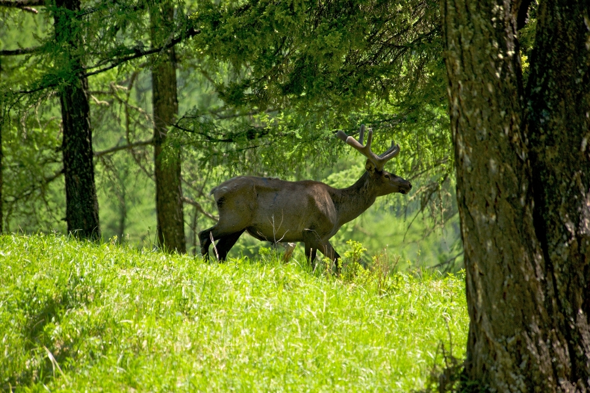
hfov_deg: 5.2
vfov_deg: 3.4
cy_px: 196
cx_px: 295
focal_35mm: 400
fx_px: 6555
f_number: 5.6
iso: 640
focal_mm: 400
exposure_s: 1/800
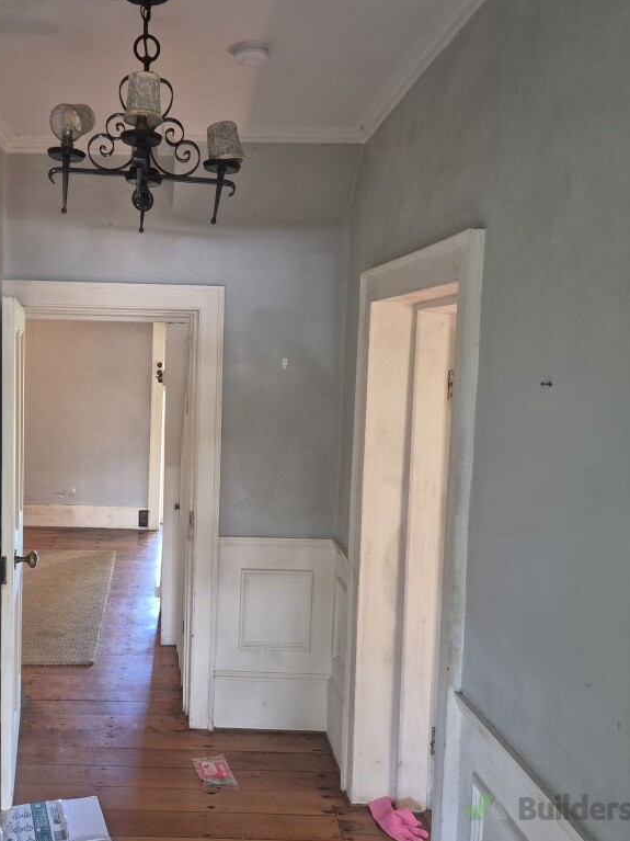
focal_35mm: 31
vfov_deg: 58.4
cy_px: 423
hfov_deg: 44.1
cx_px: 168
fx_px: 752
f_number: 1.8
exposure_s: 1/100
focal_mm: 5.4
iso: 800
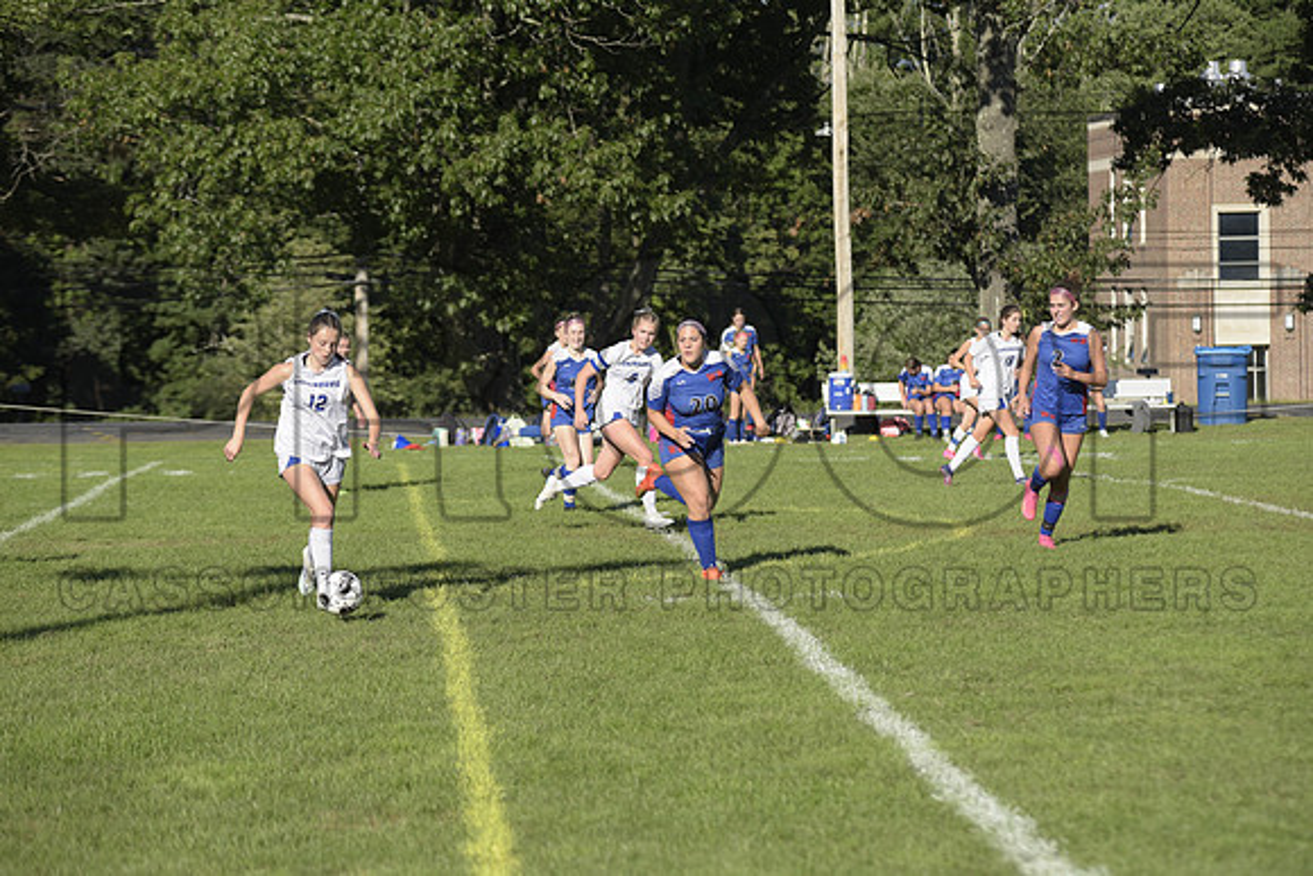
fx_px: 4925
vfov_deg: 10.2
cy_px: 438
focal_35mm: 135
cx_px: 656
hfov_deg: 15.2
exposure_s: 1/2000
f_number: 4.5
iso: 250
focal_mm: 135
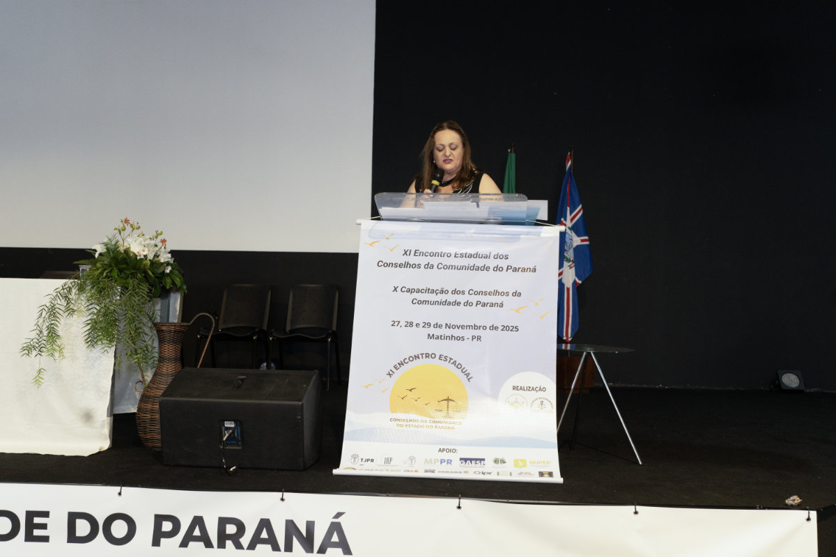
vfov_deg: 37.9
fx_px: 813
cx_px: 418
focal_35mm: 35
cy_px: 278
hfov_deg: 54.4
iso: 3200
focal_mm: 35
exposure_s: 1/100
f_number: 4
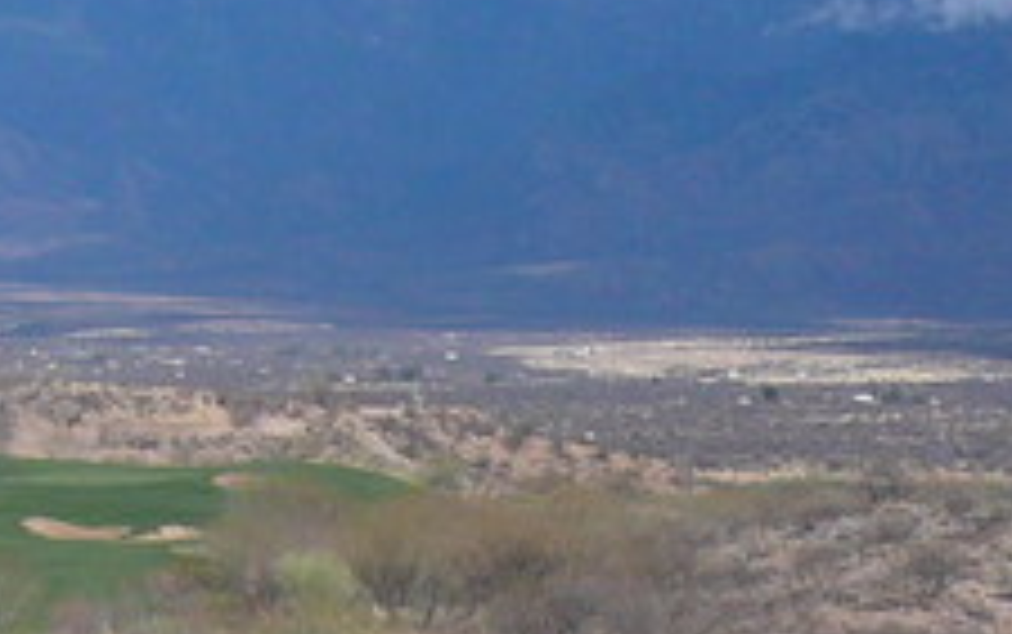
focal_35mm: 193
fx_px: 5327
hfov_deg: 10.8
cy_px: 468
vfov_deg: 6.8
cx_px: 121
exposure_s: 1/200
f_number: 10
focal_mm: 6.9
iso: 100
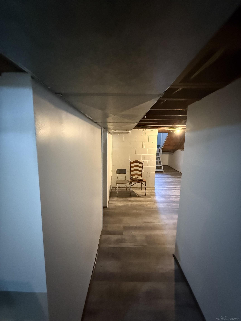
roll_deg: -1.2
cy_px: 160
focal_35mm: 14
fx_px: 130
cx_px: 120
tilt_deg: -8.5
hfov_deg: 85.7
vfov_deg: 102.1
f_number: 2.2
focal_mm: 2.22
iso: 1600
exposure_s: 1/40
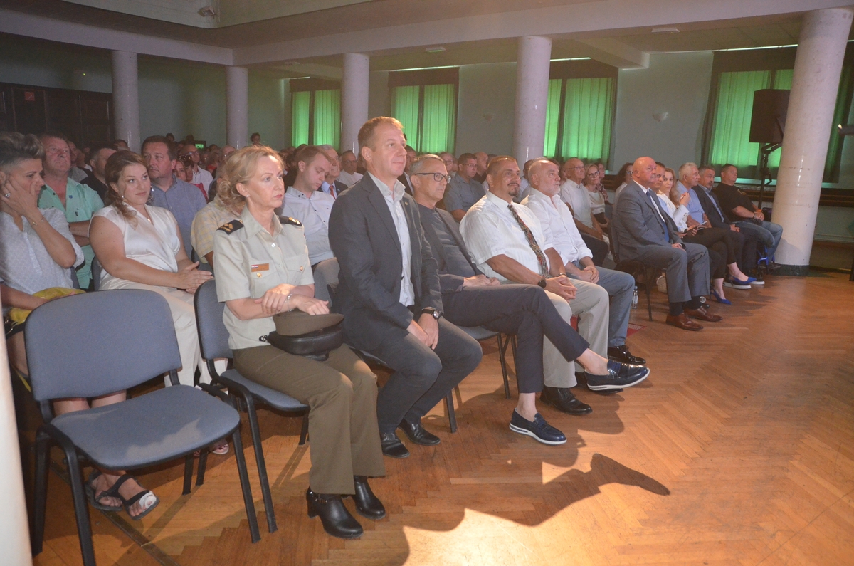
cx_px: 427
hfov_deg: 70.5
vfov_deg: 50.2
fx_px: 604
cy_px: 283
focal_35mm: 26
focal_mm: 17
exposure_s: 1/60
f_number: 2.8
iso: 3200
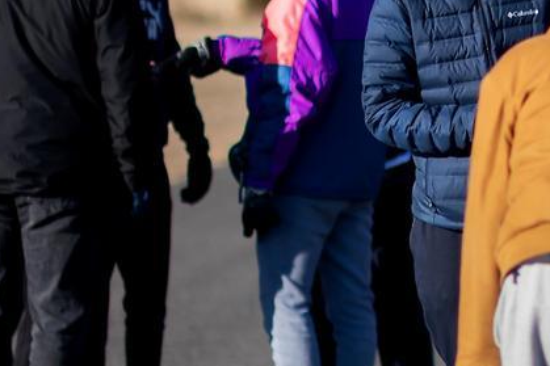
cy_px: 158
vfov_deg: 3.4
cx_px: 815
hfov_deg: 5.0
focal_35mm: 406
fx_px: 6200
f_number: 1.4
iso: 100
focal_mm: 85
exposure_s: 1/5000
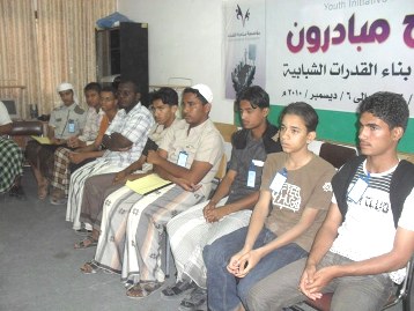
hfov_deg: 52.6
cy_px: 156
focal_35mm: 35
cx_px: 207
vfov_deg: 40.7
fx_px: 419
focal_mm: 6.3
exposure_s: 1/45
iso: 240
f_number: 3.2
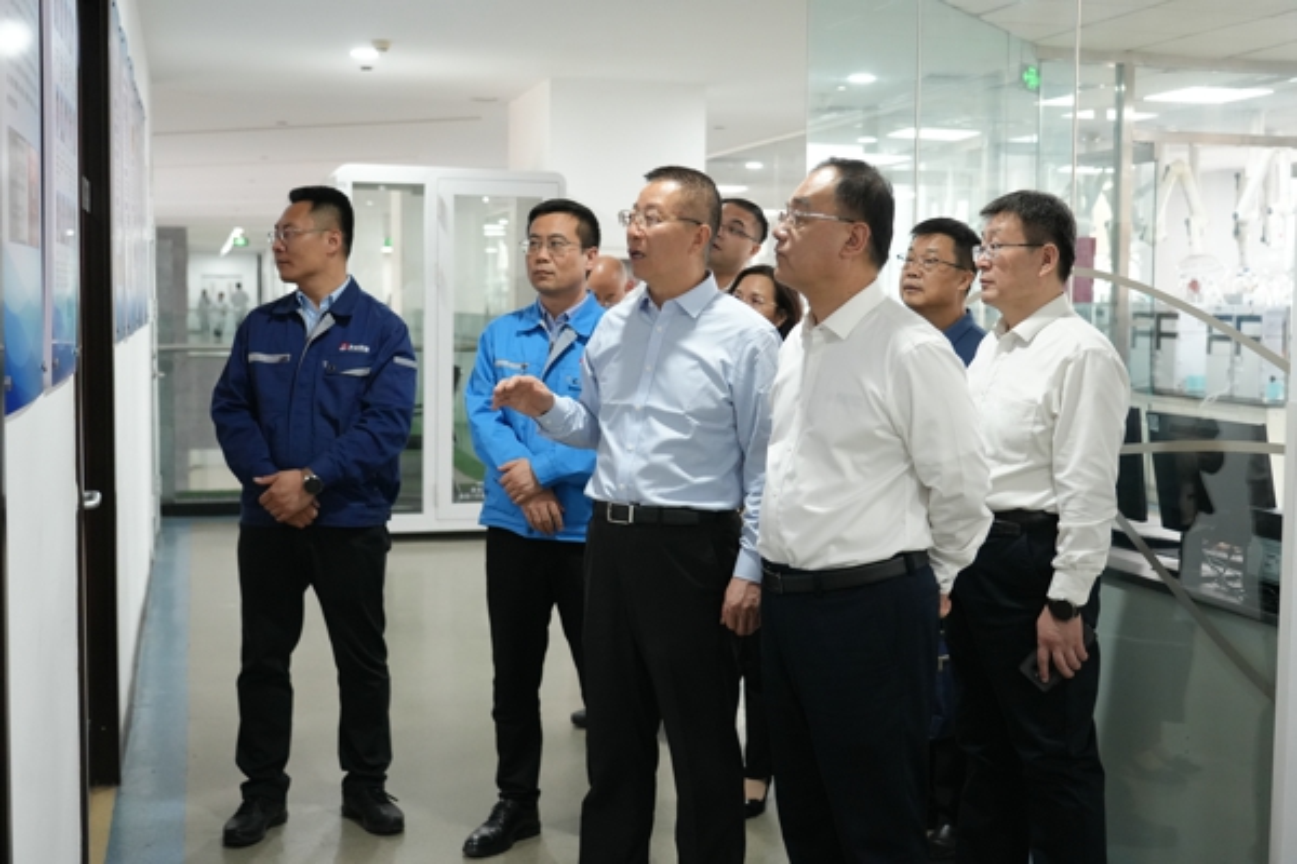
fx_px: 1549
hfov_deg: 45.4
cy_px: 432
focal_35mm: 43
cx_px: 648
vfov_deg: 31.2
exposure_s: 1/160
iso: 4000
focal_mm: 43
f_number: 4
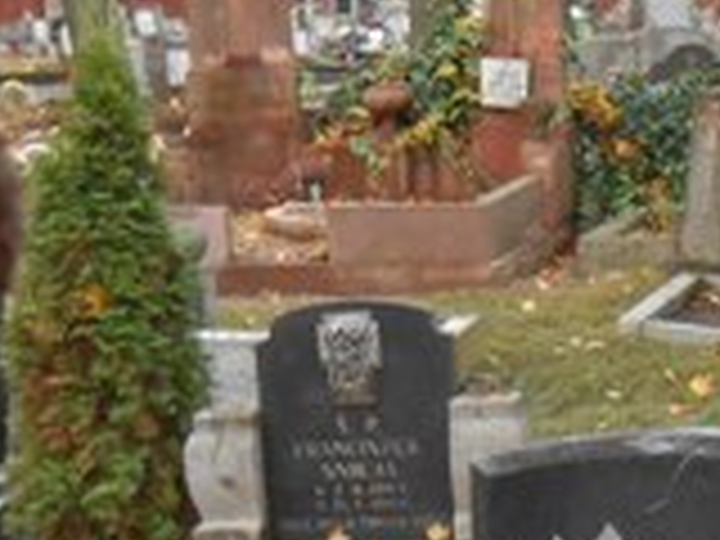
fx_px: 2163
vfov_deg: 13.5
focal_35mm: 104
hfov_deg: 18.9
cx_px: 382
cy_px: 788
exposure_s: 1/30
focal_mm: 4.6
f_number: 3.5
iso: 200
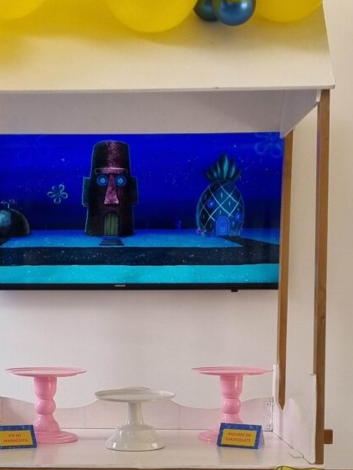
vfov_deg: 25.7
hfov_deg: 19.8
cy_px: 395
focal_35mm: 74
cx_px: 90
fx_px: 1005
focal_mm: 5.4
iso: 100
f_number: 1.8
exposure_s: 1/120
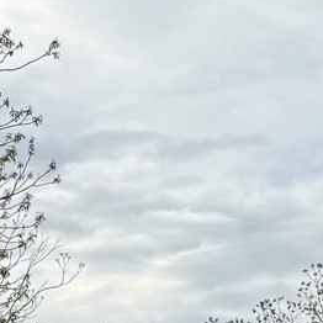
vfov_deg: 10.1
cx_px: -168
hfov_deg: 10.2
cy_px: 508
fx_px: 1752
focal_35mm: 166
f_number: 1.78
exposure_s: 1/4167
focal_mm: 6.76
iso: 80
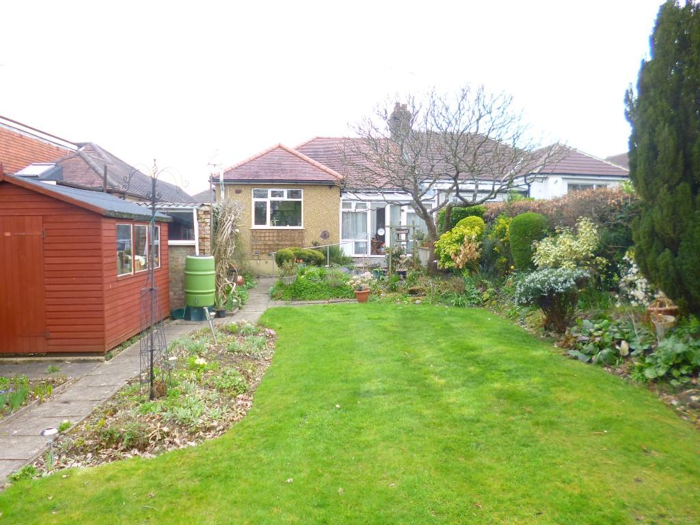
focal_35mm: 24
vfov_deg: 56.8
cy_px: 262
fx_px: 485
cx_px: 350
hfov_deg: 71.6
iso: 100
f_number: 2.5
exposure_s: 1/200
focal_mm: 4.3
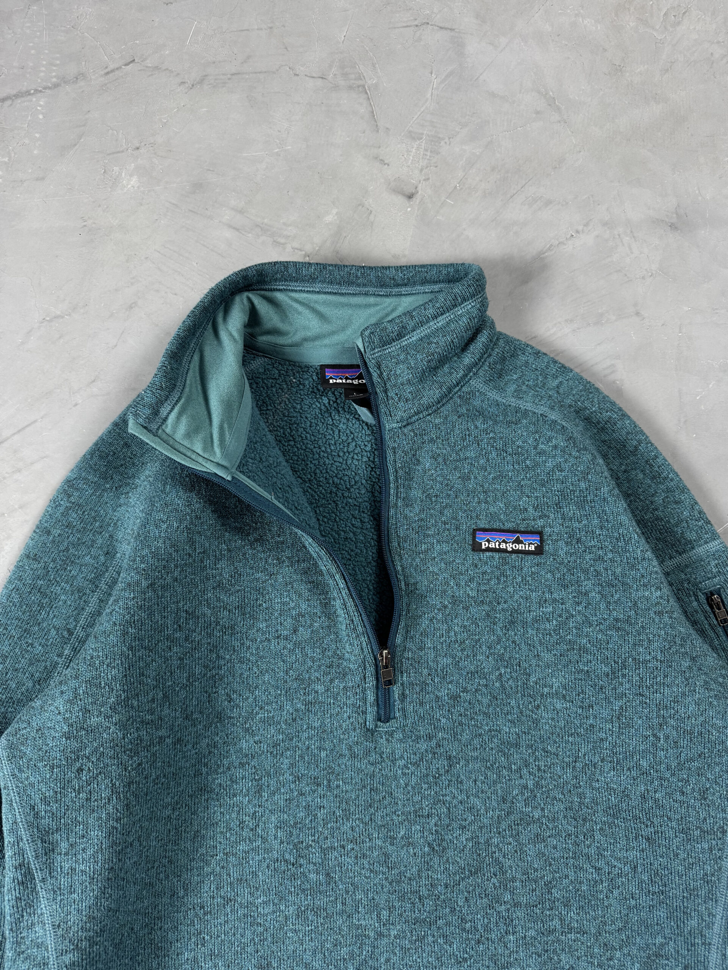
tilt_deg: -79.9
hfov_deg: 56.8
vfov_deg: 71.6
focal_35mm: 24
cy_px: 485
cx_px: 364
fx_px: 673
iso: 200
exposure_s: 1/60
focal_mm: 6.76
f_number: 1.78
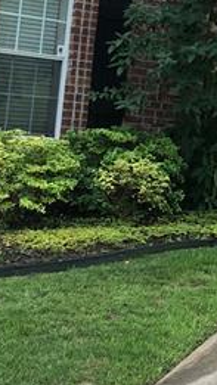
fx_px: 1267
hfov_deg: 9.4
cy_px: -10
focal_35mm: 124
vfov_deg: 16.9
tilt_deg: +5.2
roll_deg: -3.1
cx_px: 359
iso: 25
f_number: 2.2
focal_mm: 4.15
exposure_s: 1/125
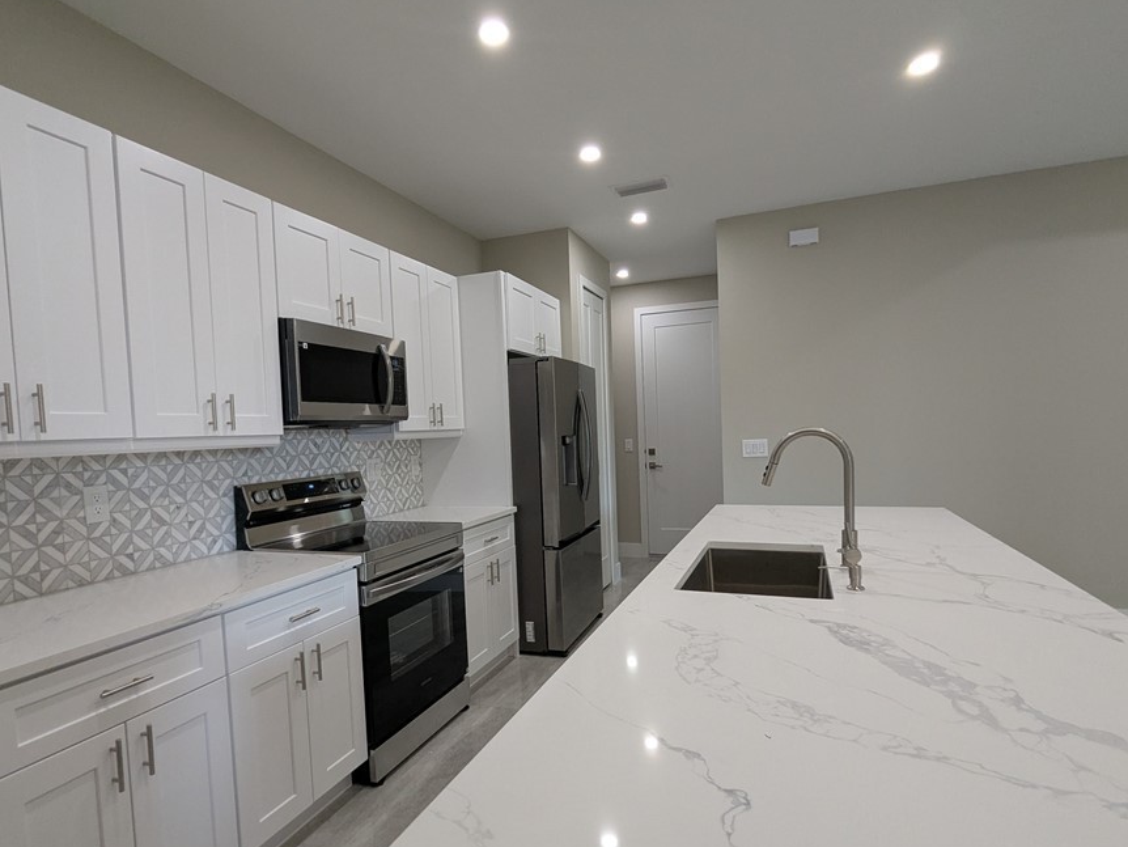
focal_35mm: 19
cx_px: 544
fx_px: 619
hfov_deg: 84.6
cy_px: 467
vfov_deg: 68.5
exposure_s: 1/60
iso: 125
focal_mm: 2.35
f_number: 2.2
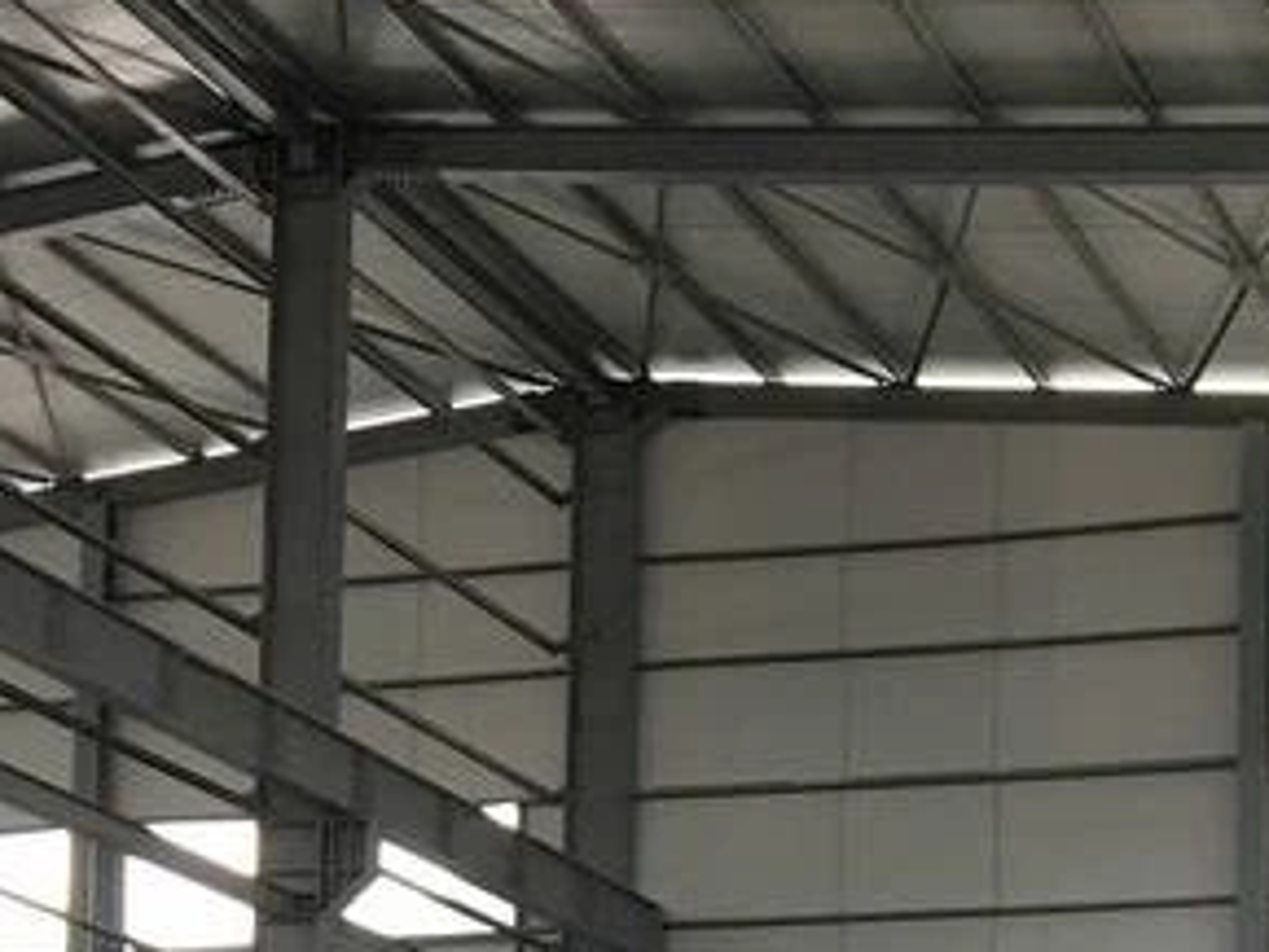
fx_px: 3704
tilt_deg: +4.9
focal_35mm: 101
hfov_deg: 19.2
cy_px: 1461
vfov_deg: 13.7
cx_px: 1085
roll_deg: -1.4
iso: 50
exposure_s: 1/17
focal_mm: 4.15
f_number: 2.2
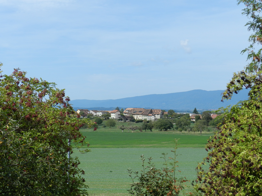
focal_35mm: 68
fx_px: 515
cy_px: 98
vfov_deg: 21.6
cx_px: 131
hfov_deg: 28.6
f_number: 4.7
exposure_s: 1/1000
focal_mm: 12.1
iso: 160
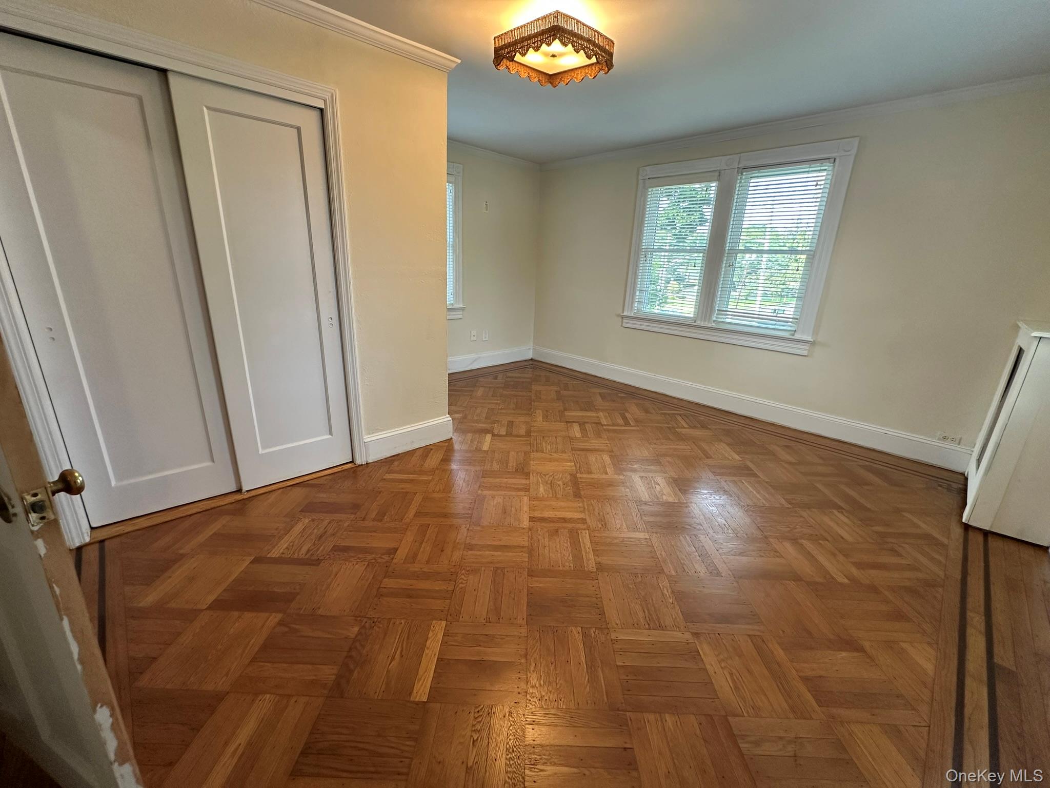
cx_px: 525
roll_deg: -2.5
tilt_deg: -16.6
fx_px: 425
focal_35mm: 14
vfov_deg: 85.7
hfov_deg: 102.1
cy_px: 394
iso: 200
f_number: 2.2
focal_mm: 2.22
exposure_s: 1/60
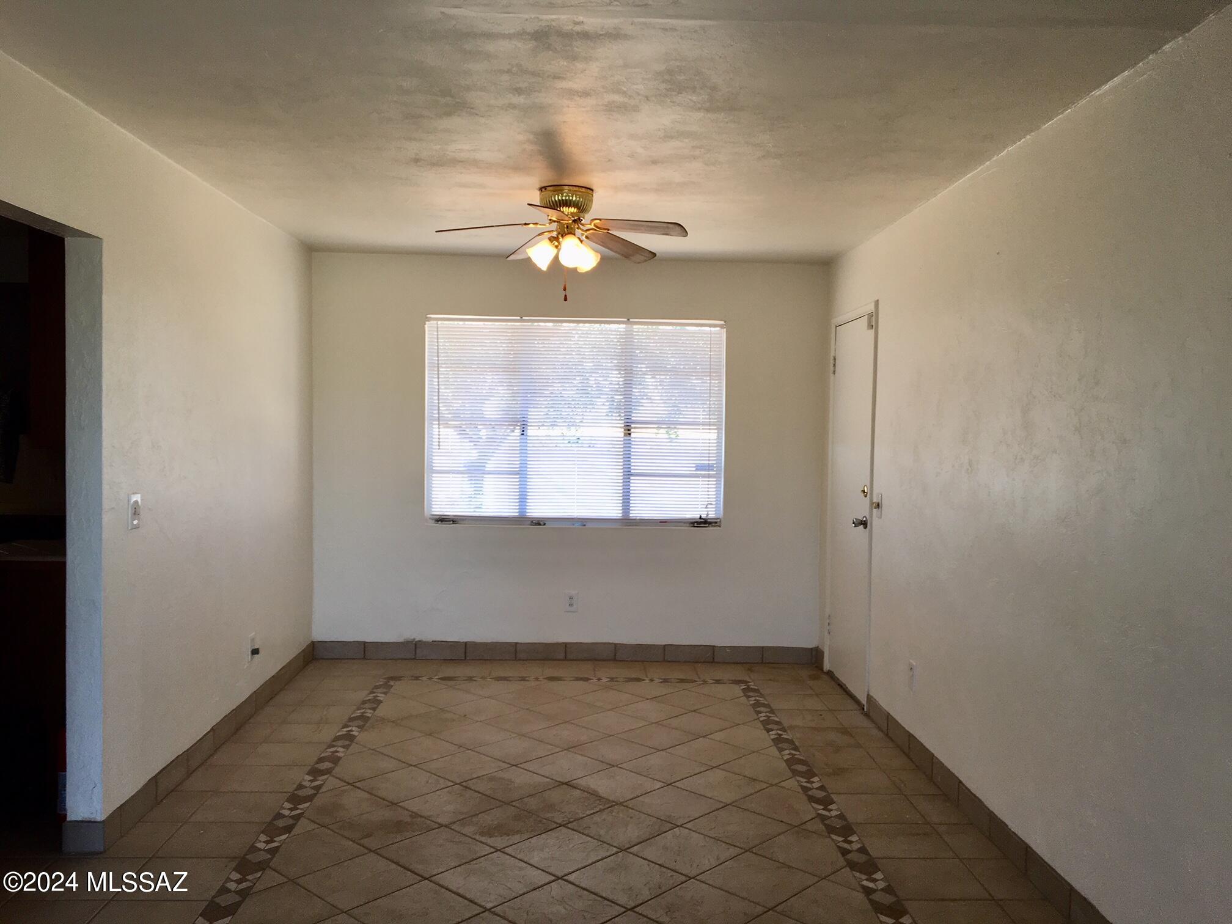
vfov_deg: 48.2
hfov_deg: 61.7
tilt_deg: -3.2
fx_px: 1032
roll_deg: -0.7
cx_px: 616
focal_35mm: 29
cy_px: 462
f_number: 2.2
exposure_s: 1/60
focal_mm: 4.15
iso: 25
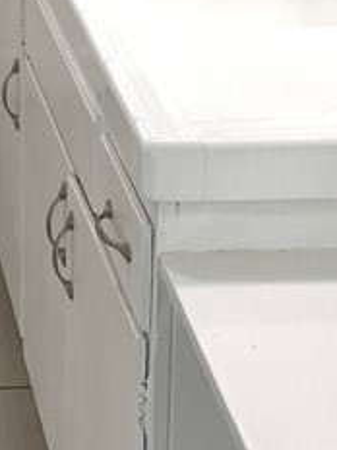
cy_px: -229
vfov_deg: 15.7
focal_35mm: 115
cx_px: -190
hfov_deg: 12.2
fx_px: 1493
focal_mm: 4.25
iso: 80
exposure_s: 1/60
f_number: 1.8
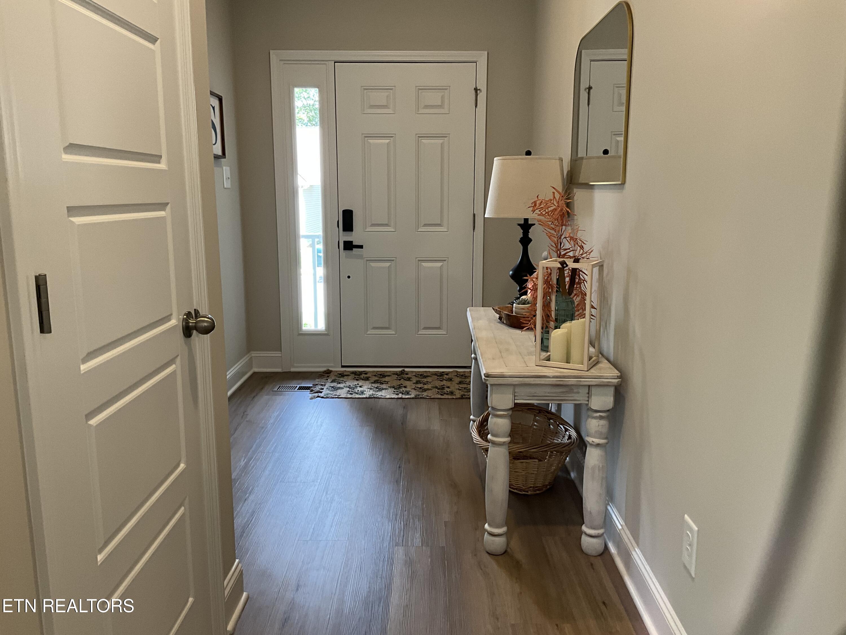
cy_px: 318
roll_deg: -0.4
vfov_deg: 48.2
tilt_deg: -10.8
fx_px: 709
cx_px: 423
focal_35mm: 29
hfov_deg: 61.7
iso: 64
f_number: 1.8
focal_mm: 3
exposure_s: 1/60
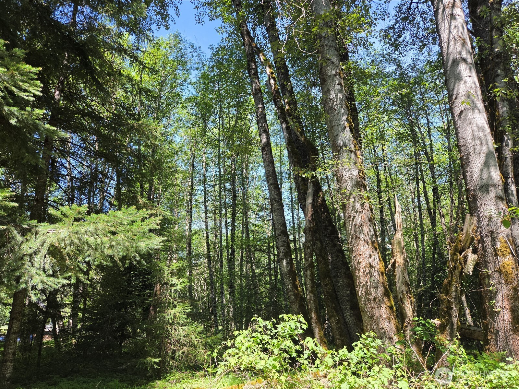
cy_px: 194
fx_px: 345
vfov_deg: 58.9
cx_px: 260
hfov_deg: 73.9
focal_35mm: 23
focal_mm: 5.4
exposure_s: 1/640
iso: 80
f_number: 1.8
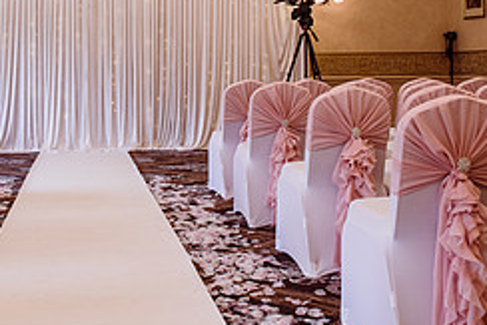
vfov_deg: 23.1
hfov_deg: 33.8
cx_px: 84
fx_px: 772
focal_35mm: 57
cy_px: 23
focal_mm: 24
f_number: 4.5
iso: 320
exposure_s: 1/80
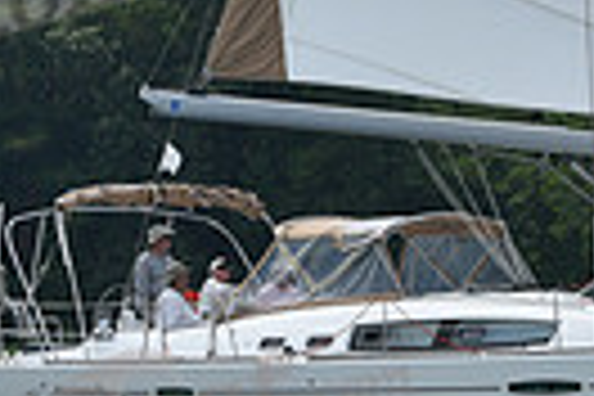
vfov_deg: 2.8
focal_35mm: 485
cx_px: 648
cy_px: 146
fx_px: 8002
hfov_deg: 4.2
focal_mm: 110
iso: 320
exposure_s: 1/3200
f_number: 5
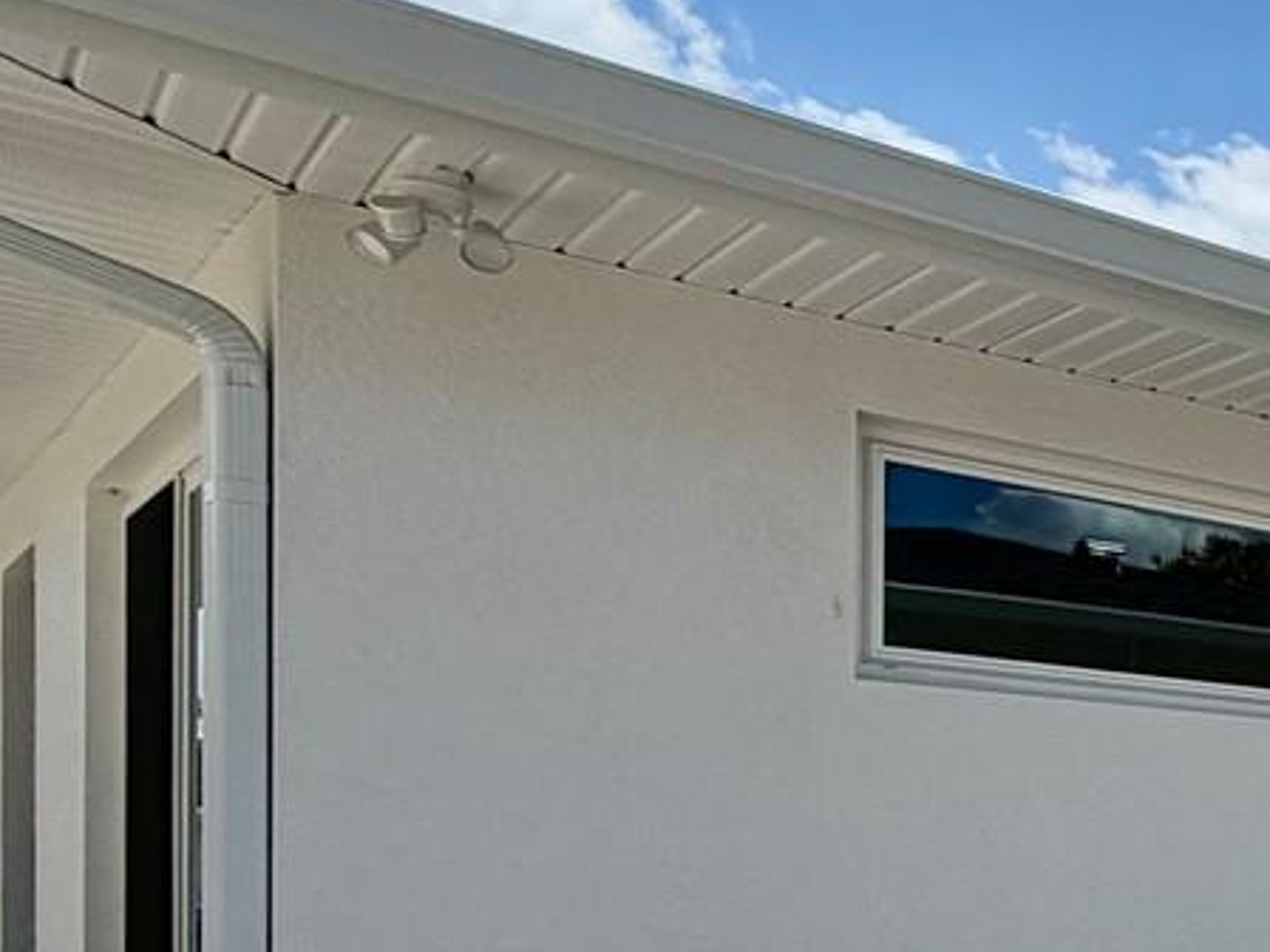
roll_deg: +0.1
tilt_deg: +0.1
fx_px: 1834
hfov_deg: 24.1
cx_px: 2132
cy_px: 912
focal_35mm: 50
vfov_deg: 27.7
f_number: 2.2
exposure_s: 1/1368
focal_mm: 2.22
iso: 20
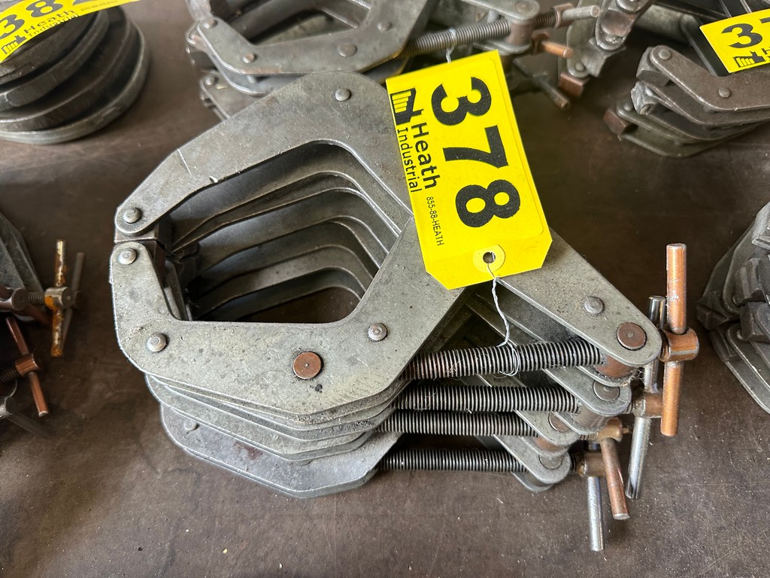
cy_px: 289
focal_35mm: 24
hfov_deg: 71.6
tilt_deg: -60.6
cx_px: 385
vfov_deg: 56.8
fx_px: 534
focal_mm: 6.86
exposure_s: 1/102
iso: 250
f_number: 1.78
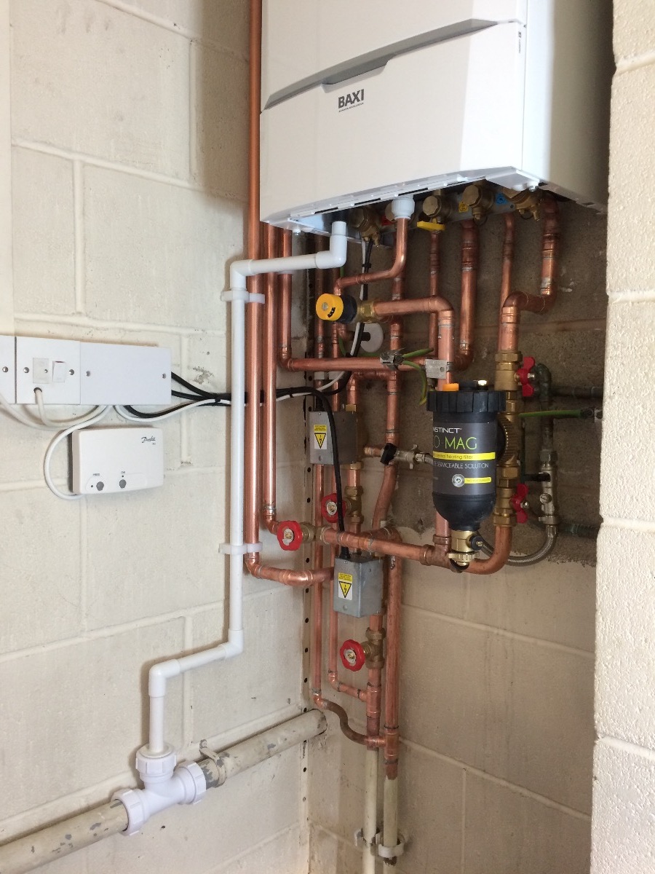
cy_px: 437
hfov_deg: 48.2
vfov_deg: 61.7
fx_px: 732
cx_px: 328
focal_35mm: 29
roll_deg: -0.5
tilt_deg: -4.4
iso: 160
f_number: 2.2
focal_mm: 4.15
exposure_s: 1/33
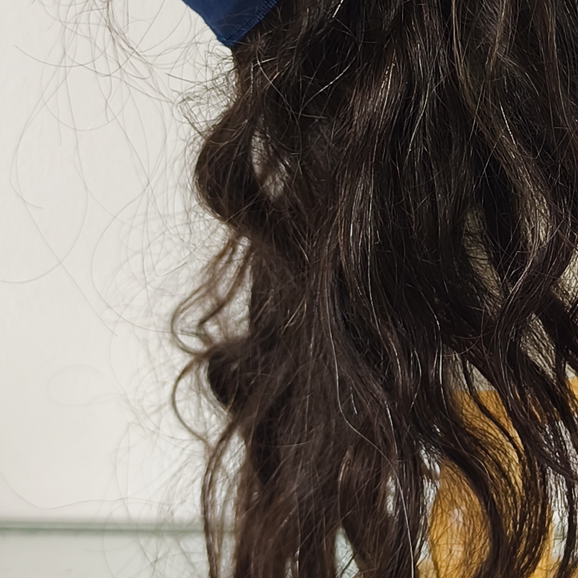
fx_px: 1606
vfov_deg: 20.2
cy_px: 124
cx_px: 519
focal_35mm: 85
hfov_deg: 20.0
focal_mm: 6.14
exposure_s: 1/40
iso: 50
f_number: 1.65
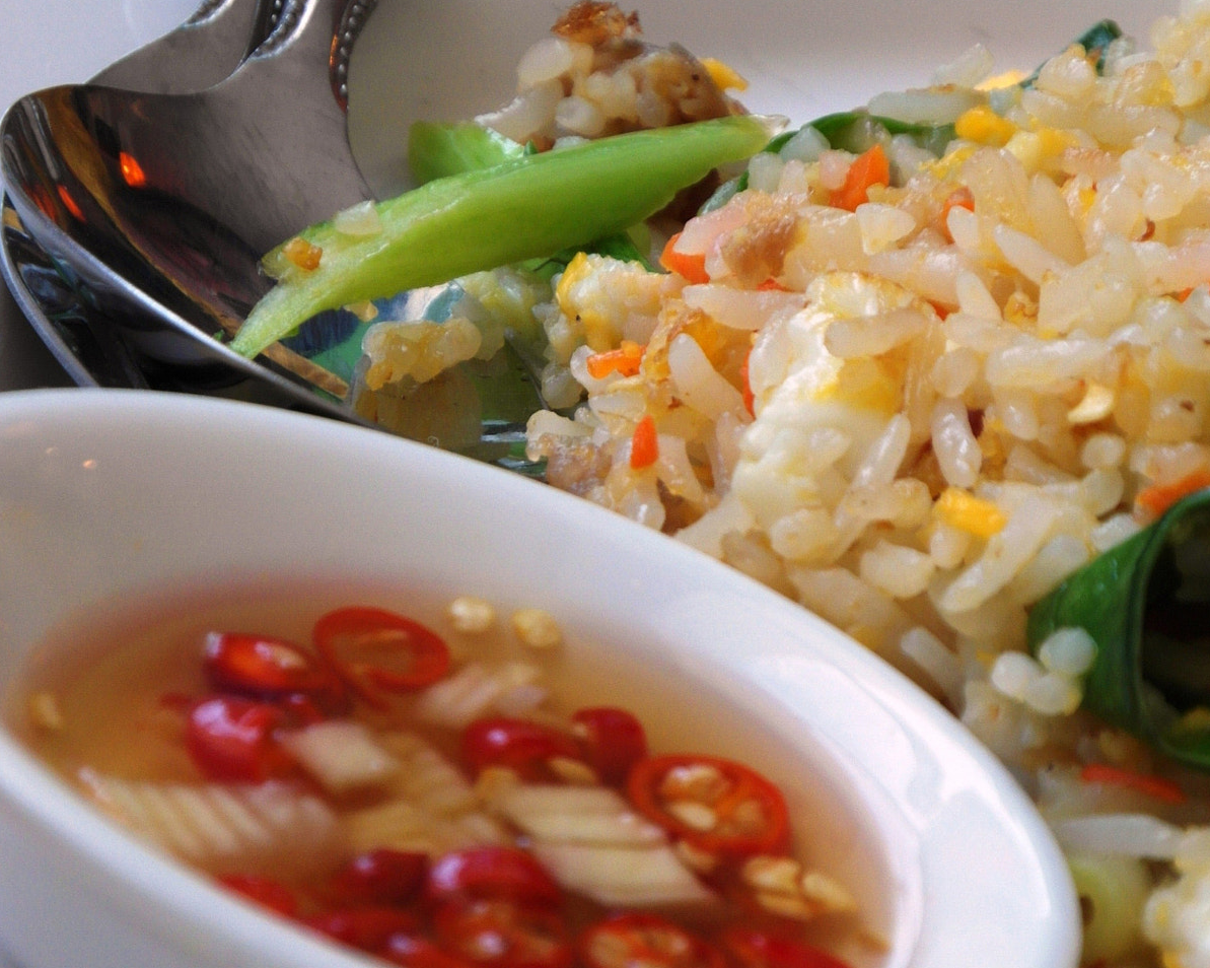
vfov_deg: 6.6
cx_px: 607
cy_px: 512
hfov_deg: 8.3
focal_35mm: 233
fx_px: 8343
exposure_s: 1/90
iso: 100
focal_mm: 28.9
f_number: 4.4
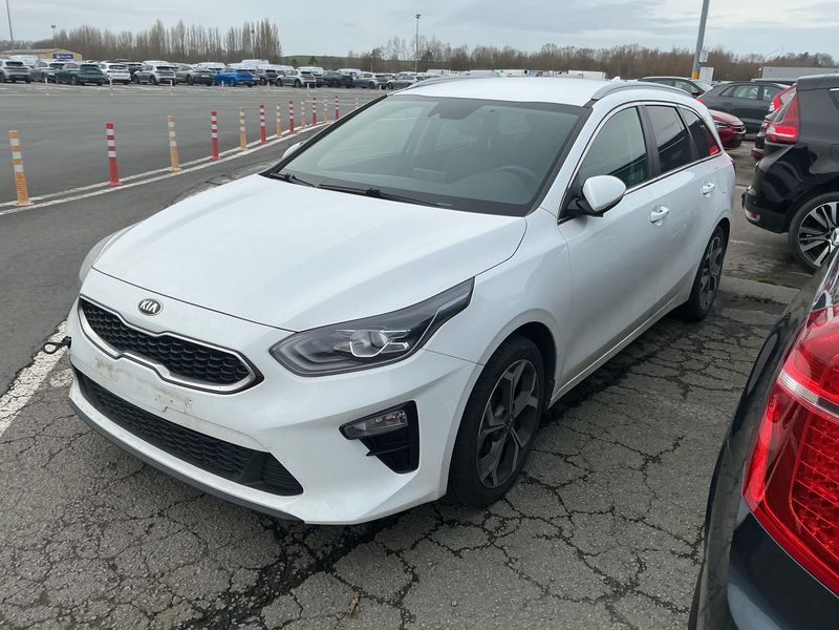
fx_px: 703
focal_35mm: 29
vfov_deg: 48.2
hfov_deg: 61.7
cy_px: 315
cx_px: 420
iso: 25
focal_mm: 3
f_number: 1.8
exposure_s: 1/770
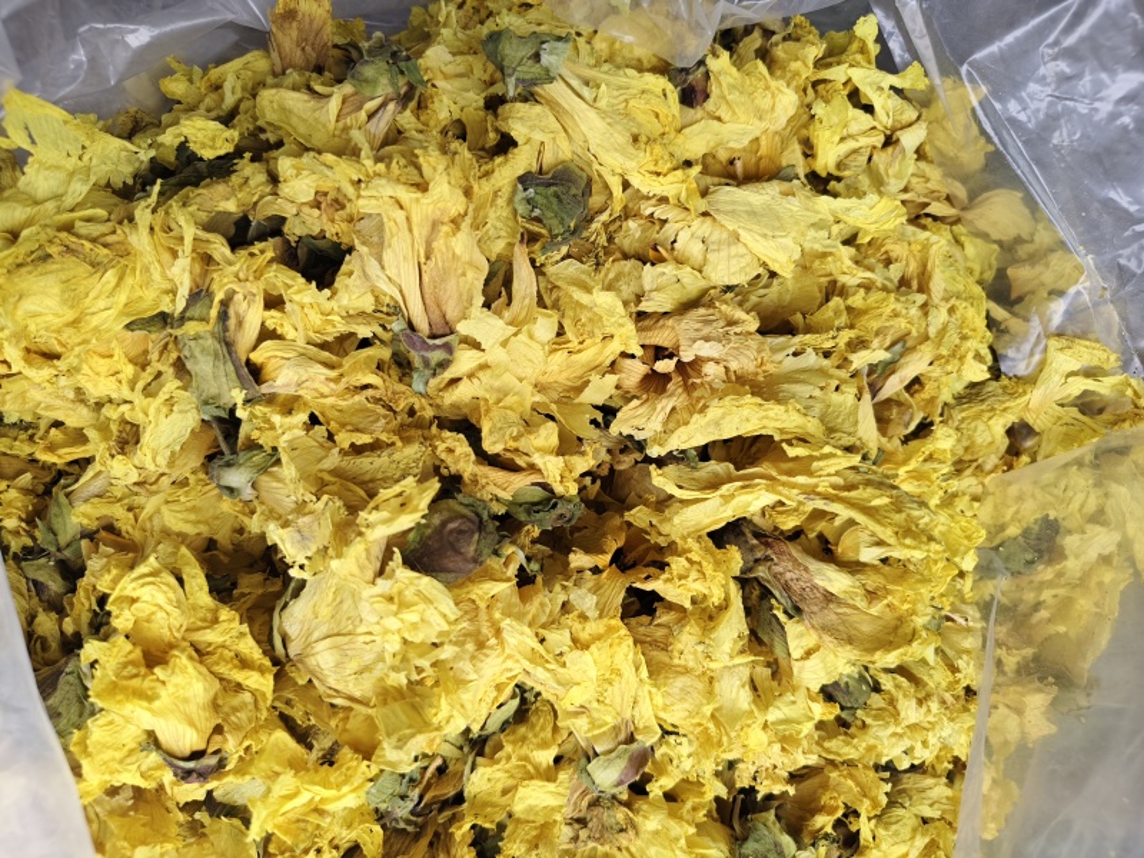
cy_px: 429
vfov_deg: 58.9
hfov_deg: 73.9
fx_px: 760
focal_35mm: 23
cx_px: 572
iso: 134
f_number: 1.88
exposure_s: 1/100
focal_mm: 5.56
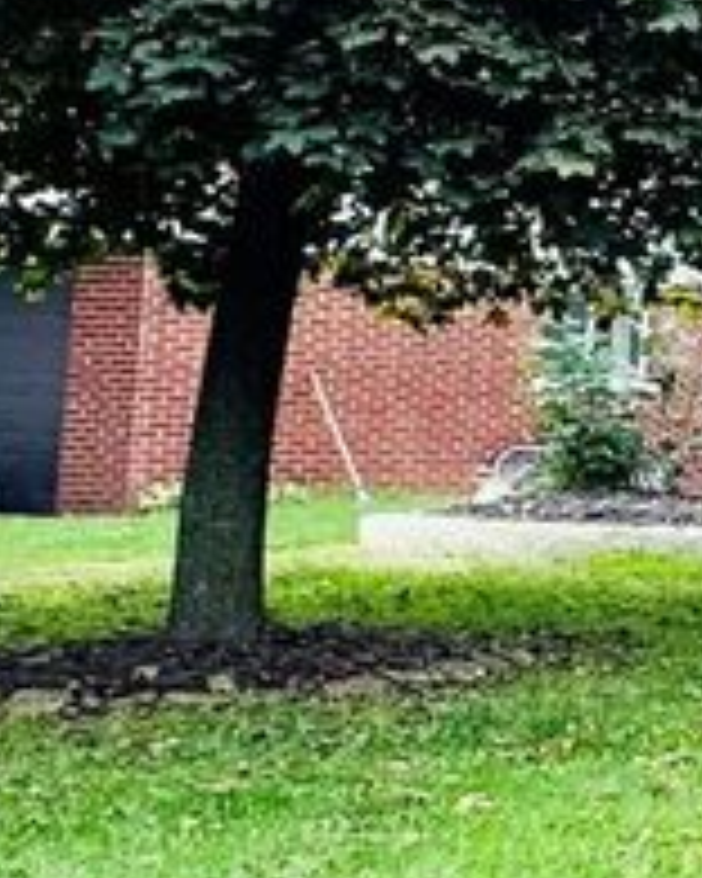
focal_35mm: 72
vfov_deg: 25.9
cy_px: 164
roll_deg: -2.3
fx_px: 1870
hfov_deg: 11.5
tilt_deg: +1.8
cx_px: 2102
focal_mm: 2.22
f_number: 2.2
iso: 40
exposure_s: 1/675
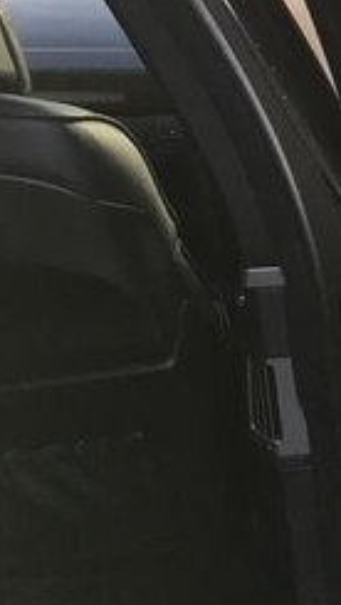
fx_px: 1365
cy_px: 332
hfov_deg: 11.9
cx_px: 788
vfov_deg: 25.0
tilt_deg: -23.3
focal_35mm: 85
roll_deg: -4.7
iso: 25
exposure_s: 1/33
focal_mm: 4.15
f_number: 2.2
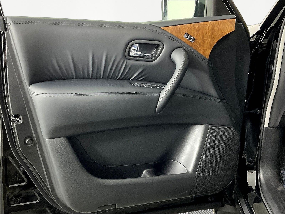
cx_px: 142
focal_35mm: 29
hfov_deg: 61.7
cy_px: 107
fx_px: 239
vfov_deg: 48.2
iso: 160
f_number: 1.8
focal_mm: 3
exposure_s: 1/60
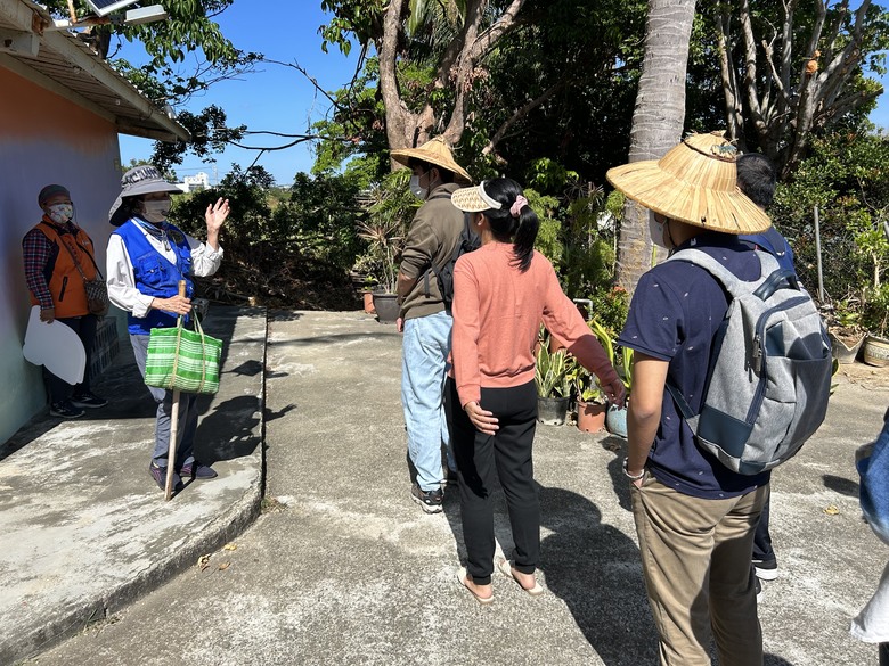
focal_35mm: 26
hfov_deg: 67.3
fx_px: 668
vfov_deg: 53.1
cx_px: 444
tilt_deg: -10.3
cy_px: 333
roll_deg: +1.5
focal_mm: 5.7
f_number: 1.5
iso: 50
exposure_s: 1/4115
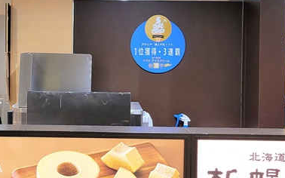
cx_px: 85
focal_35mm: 73
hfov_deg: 28.0
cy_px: 63
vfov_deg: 17.8
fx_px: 567
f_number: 1.8
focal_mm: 5.4
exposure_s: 1/100
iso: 80
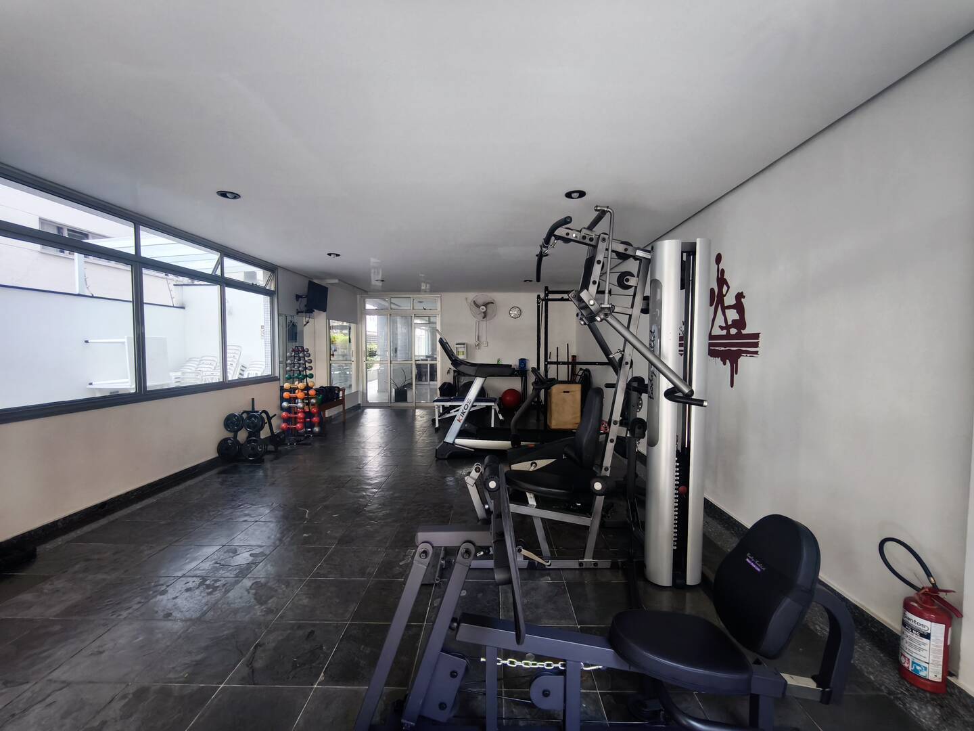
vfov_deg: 81.7
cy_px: 366
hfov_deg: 98.2
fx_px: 422
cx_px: 487
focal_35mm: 15
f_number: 2.2
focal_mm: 1.91
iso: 320
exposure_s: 1/30
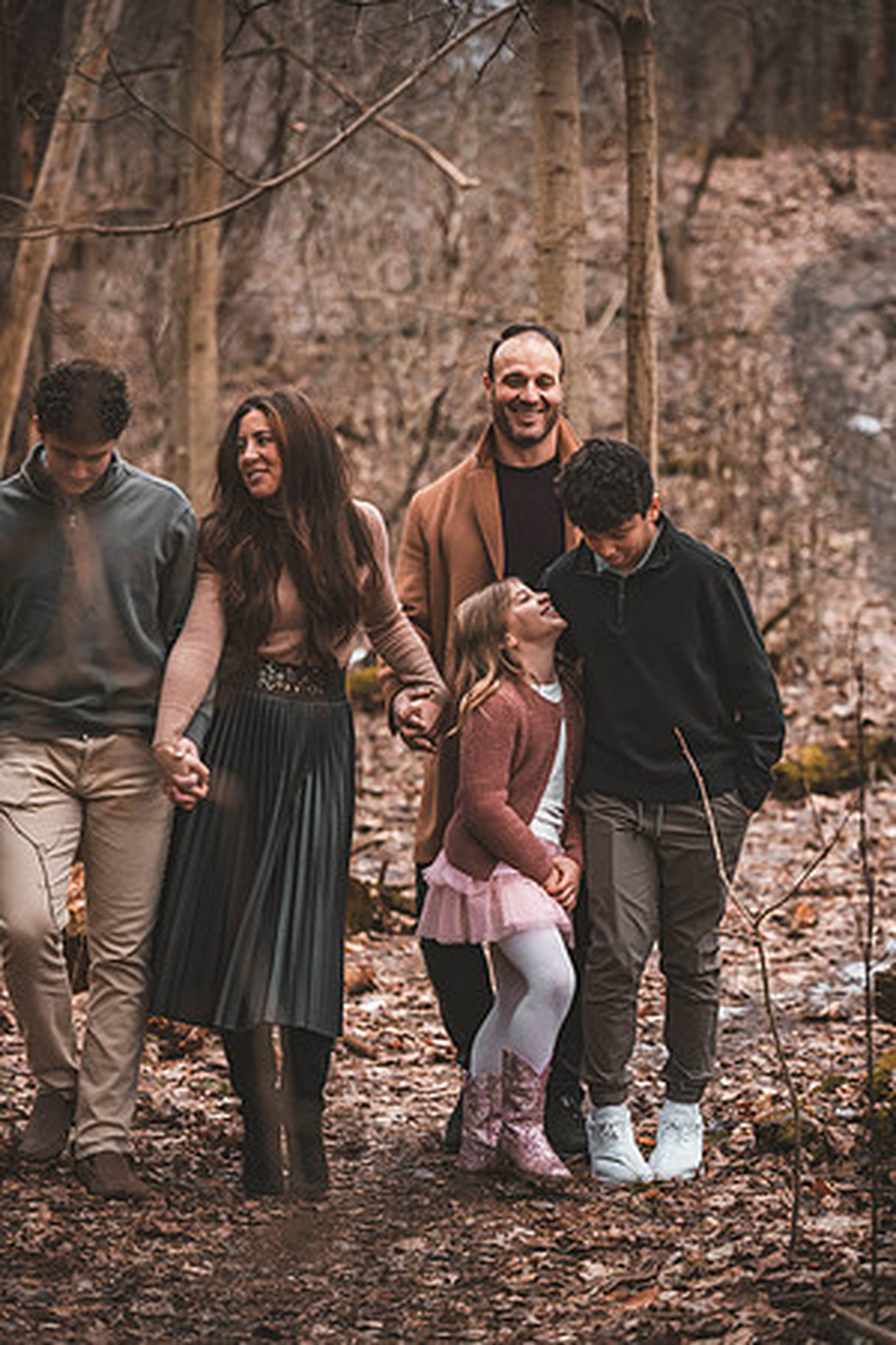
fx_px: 3733
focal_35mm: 100
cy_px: 672
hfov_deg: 13.7
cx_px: 448
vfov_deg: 20.4
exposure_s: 1/250
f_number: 2.8
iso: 1000
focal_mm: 100
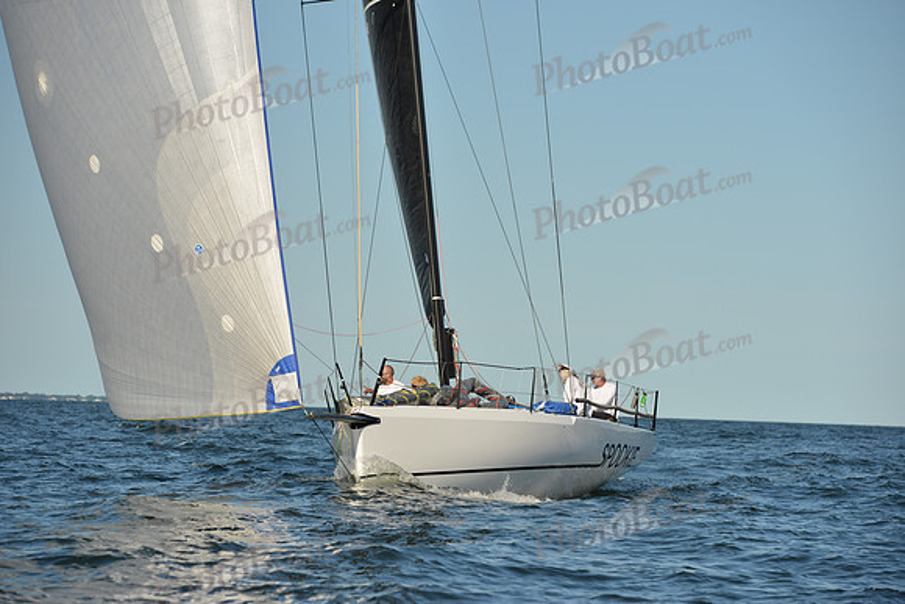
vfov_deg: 10.2
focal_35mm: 135
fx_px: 3394
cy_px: 302
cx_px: 452
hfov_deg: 15.2
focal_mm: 135
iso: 320
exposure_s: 1/1000
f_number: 6.3
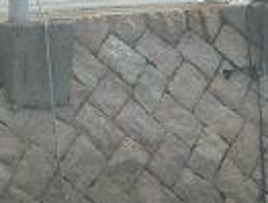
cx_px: 501
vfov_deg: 3.7
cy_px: -226
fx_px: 3136
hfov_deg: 4.8
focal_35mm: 404
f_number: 6.7
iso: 100
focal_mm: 14.9
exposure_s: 1/320
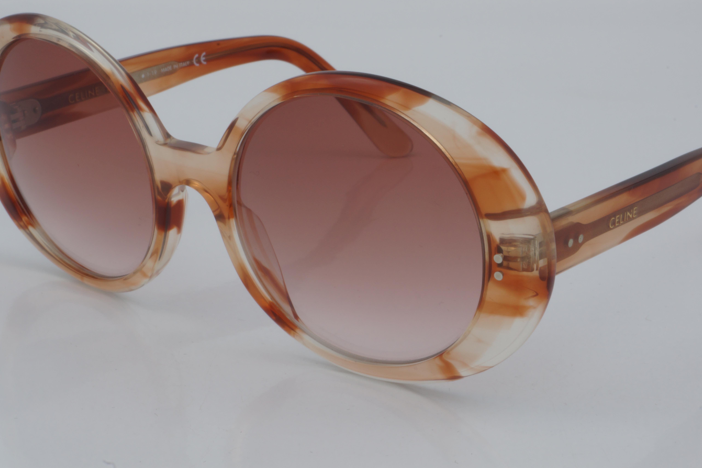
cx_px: 370
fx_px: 1716
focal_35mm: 88
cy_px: 199
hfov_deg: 23.1
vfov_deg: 15.5
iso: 100
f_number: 32
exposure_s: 1/4
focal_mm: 50
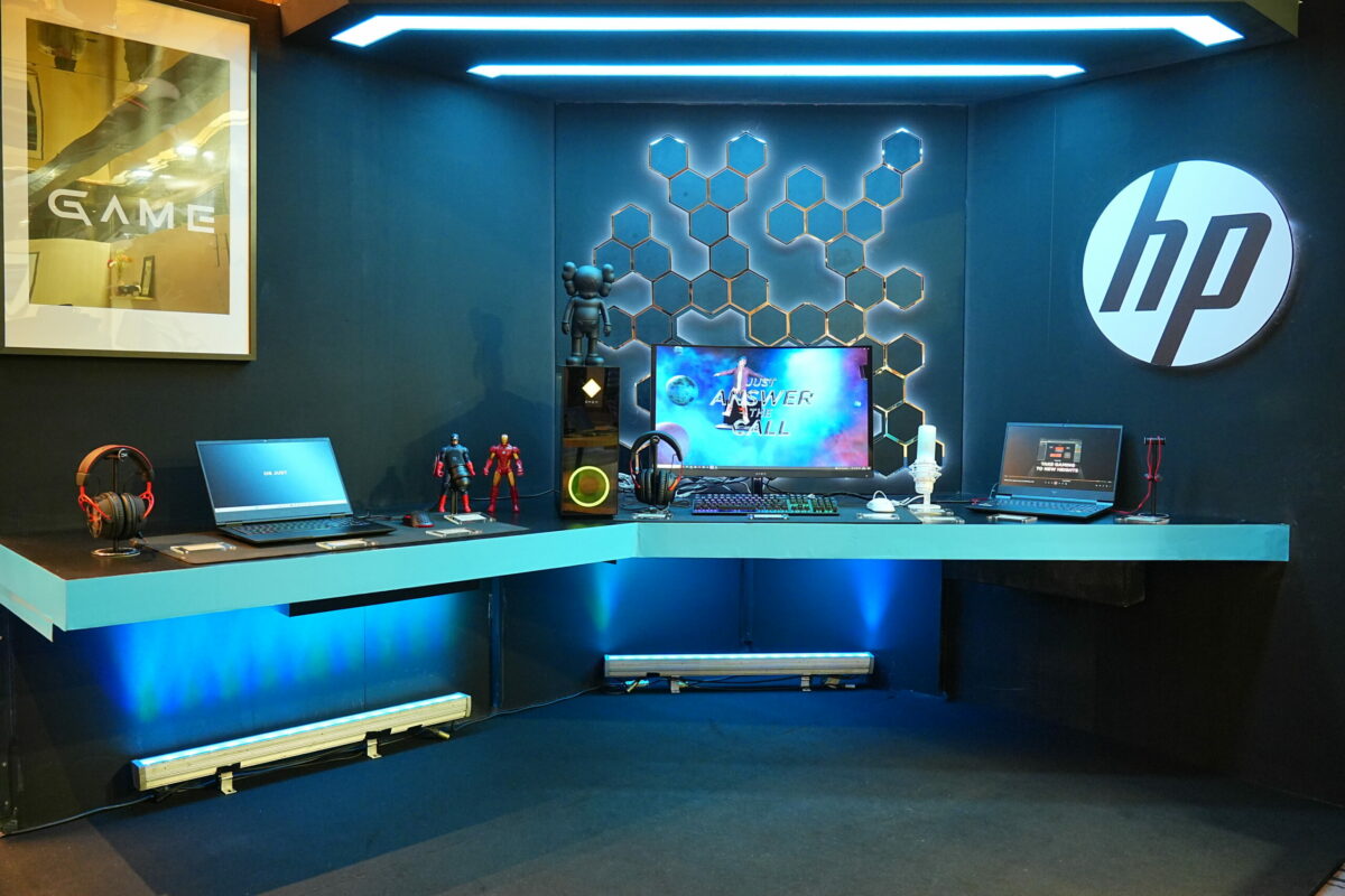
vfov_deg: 43.6
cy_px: 448
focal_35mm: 30
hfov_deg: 61.9
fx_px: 1121
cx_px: 672
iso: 3200
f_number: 5
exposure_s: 1/80
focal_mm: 30
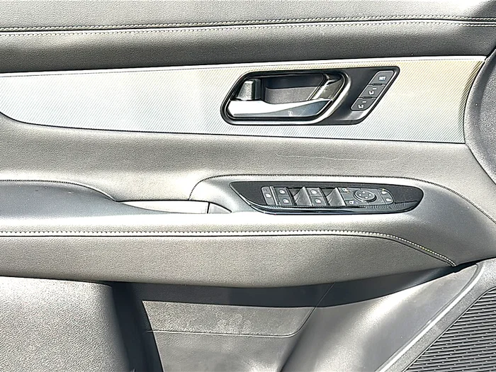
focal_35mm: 48
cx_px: 248
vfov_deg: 30.3
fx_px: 688
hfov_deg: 39.7
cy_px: 186
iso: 80
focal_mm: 6.86
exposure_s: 1/1086
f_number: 1.78
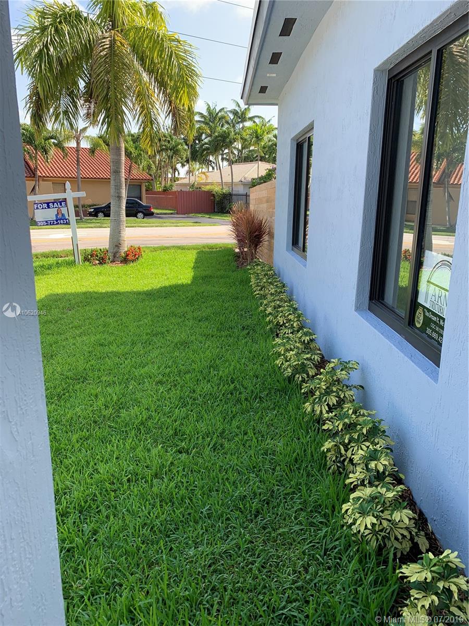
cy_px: 313
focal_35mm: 26
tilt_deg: -13.0
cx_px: 234
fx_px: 470
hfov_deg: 53.1
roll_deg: -0.5
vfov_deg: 67.3
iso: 25
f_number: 1.8
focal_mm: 4.25
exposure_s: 1/463
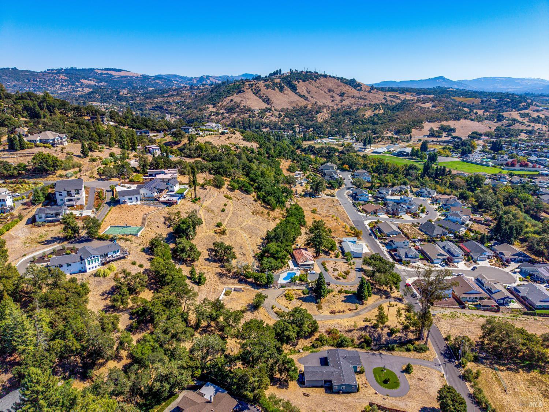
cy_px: 206
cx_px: 274
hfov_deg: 71.6
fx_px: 381
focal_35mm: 24
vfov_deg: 56.8
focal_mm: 8.67
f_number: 1.8
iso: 290
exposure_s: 1/4000
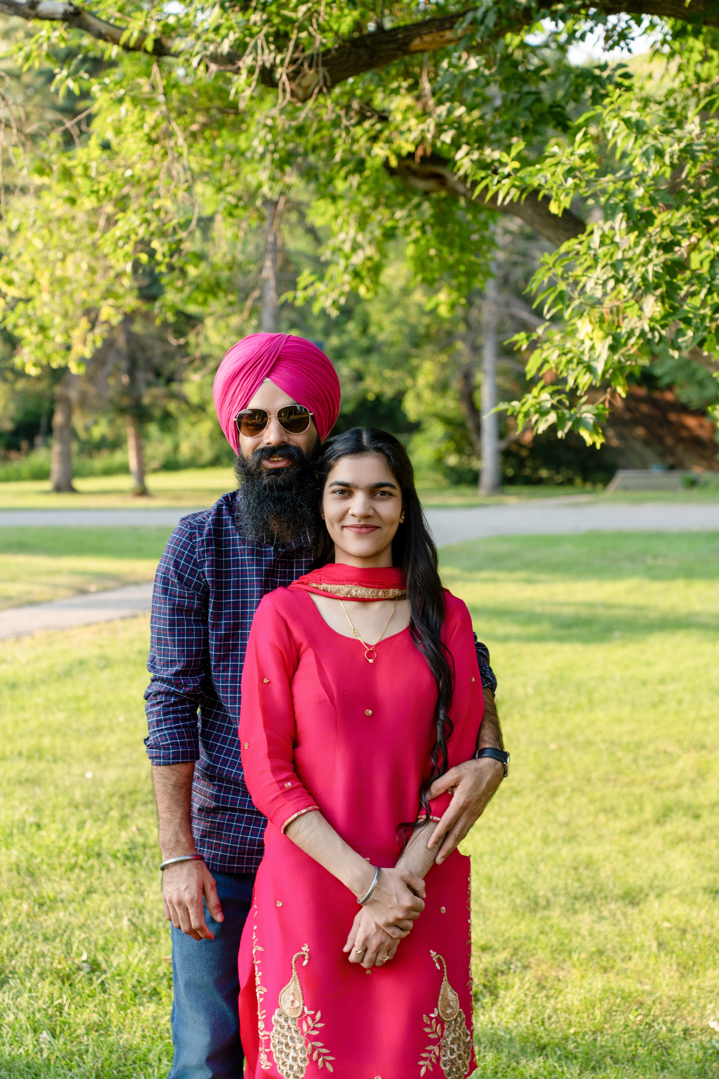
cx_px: 360
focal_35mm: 72
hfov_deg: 18.9
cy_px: 540
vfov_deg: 28.1
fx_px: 2157
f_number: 4.5
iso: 200
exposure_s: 1/200
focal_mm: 72
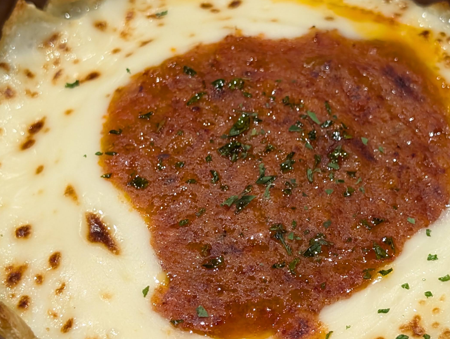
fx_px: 1250
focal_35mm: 96
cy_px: 209
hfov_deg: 20.4
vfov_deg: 15.4
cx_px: 238
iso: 333
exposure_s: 1/182
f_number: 1.68
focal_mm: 6.9
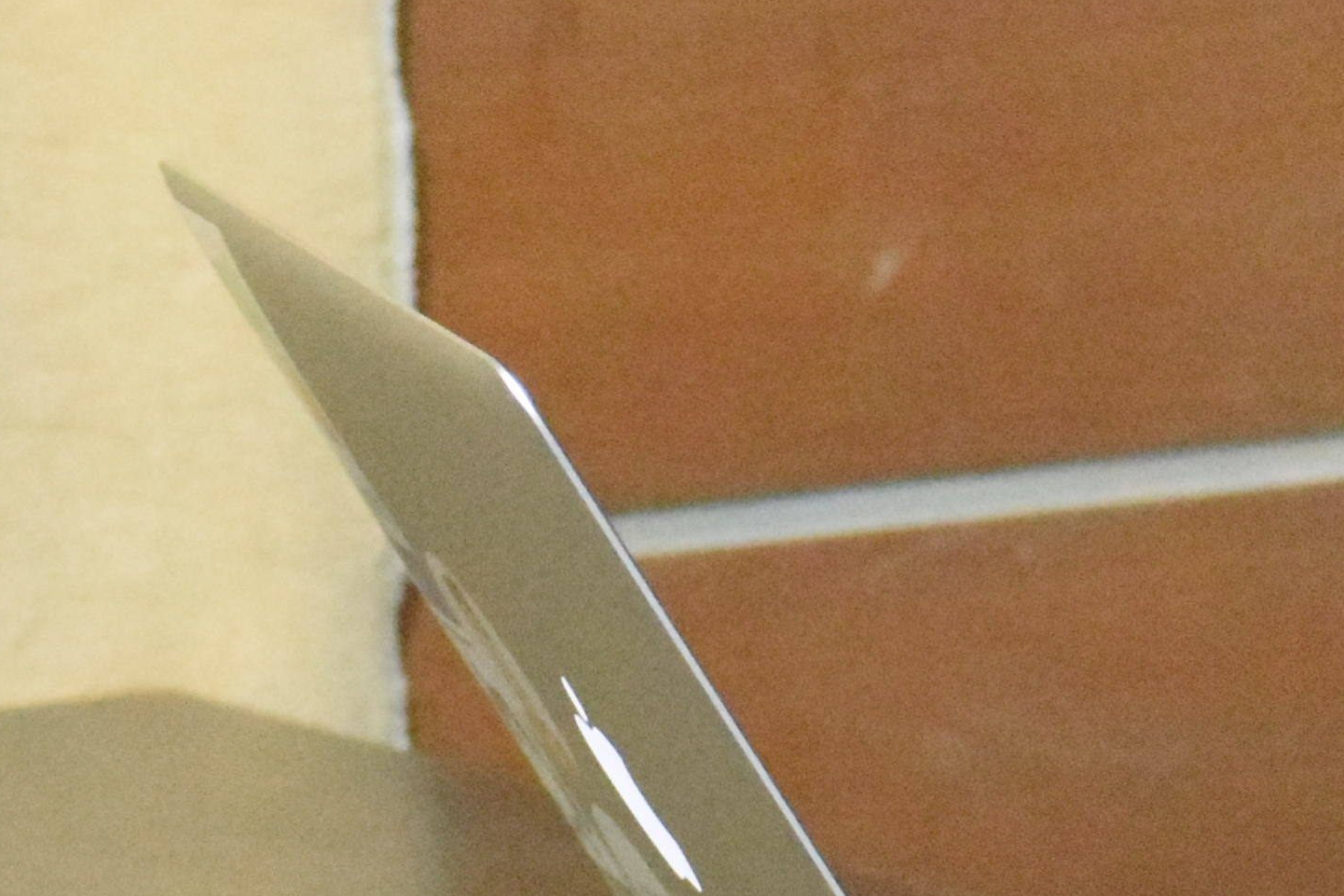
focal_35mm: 437
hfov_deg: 4.7
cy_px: 84
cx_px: 1920
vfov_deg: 3.1
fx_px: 16312
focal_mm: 70
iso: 12800
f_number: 6.3
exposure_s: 1/160
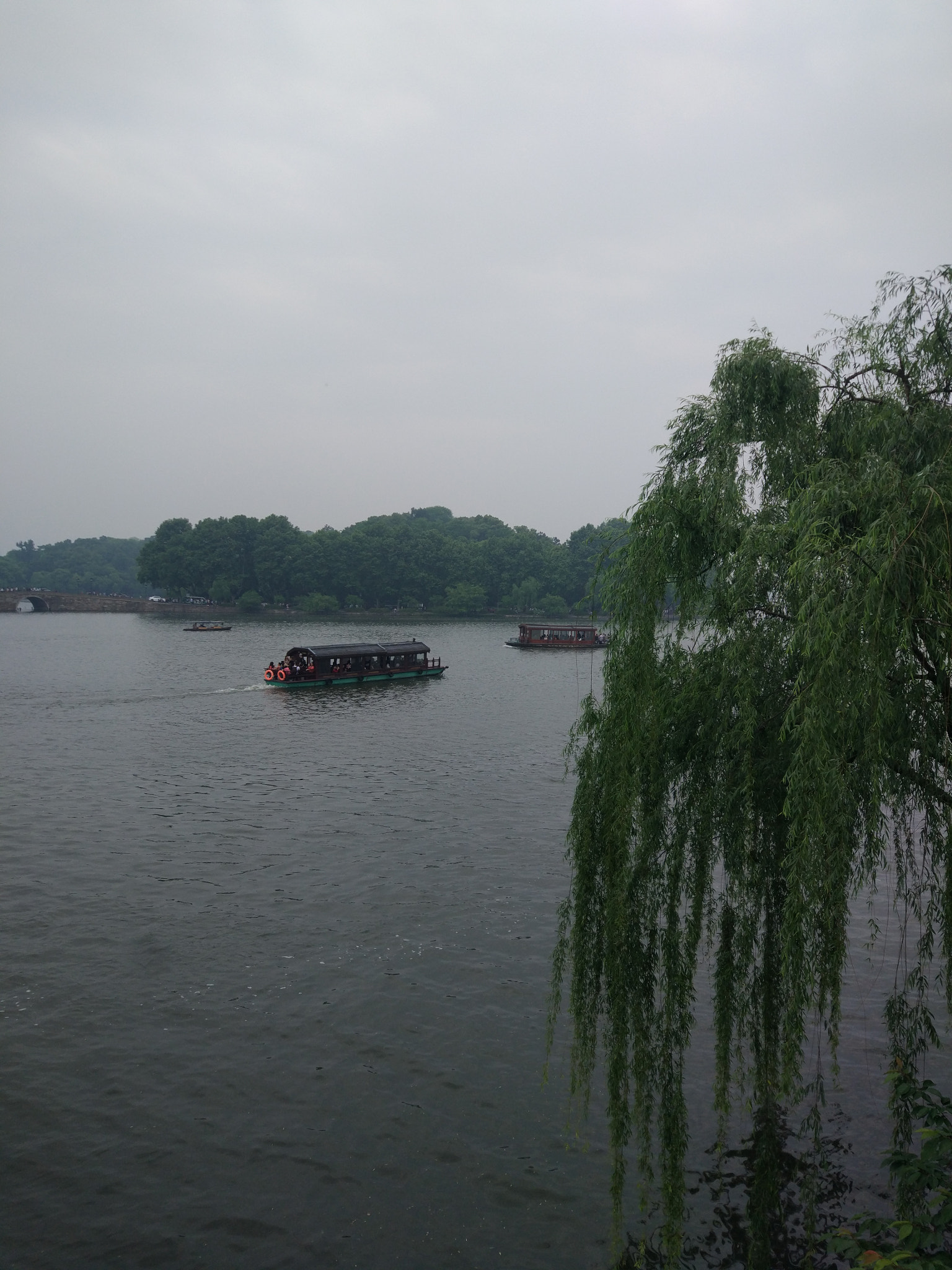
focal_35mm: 28
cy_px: 635
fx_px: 1027
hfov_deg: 49.7
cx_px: 476
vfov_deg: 63.4
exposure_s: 1/1377
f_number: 2
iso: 100
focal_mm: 4.26
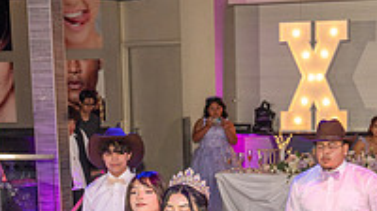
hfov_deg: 20.9
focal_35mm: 102
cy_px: 302
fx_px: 1019
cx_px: 253
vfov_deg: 11.4
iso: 1000
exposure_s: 1/200
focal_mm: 33.5
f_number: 4
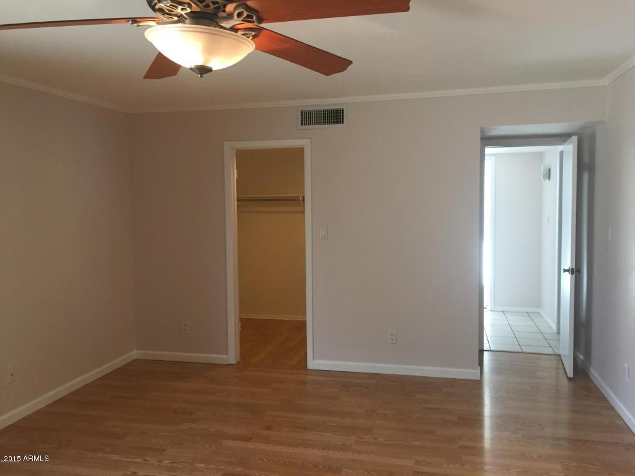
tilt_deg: -4.0
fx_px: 532
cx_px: 318
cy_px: 238
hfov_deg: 61.7
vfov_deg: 48.2
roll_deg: +0.2
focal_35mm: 29
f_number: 2.2
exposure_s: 1/30
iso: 50
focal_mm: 4.15
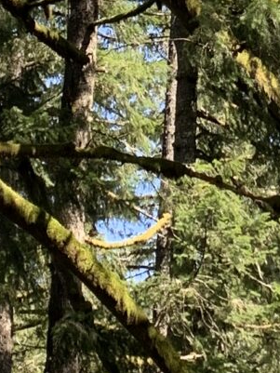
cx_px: 261
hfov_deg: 8.9
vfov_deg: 11.4
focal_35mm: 166
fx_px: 1789
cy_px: -195
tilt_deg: +27.4
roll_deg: +1.6
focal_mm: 4.25
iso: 25
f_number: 1.8
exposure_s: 1/337
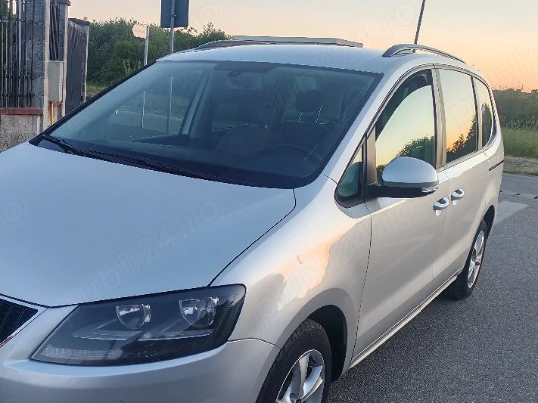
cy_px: 265
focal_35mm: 38
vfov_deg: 37.3
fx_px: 590
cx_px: 188
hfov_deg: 48.3
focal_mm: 5.52
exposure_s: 1/100
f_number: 1.95
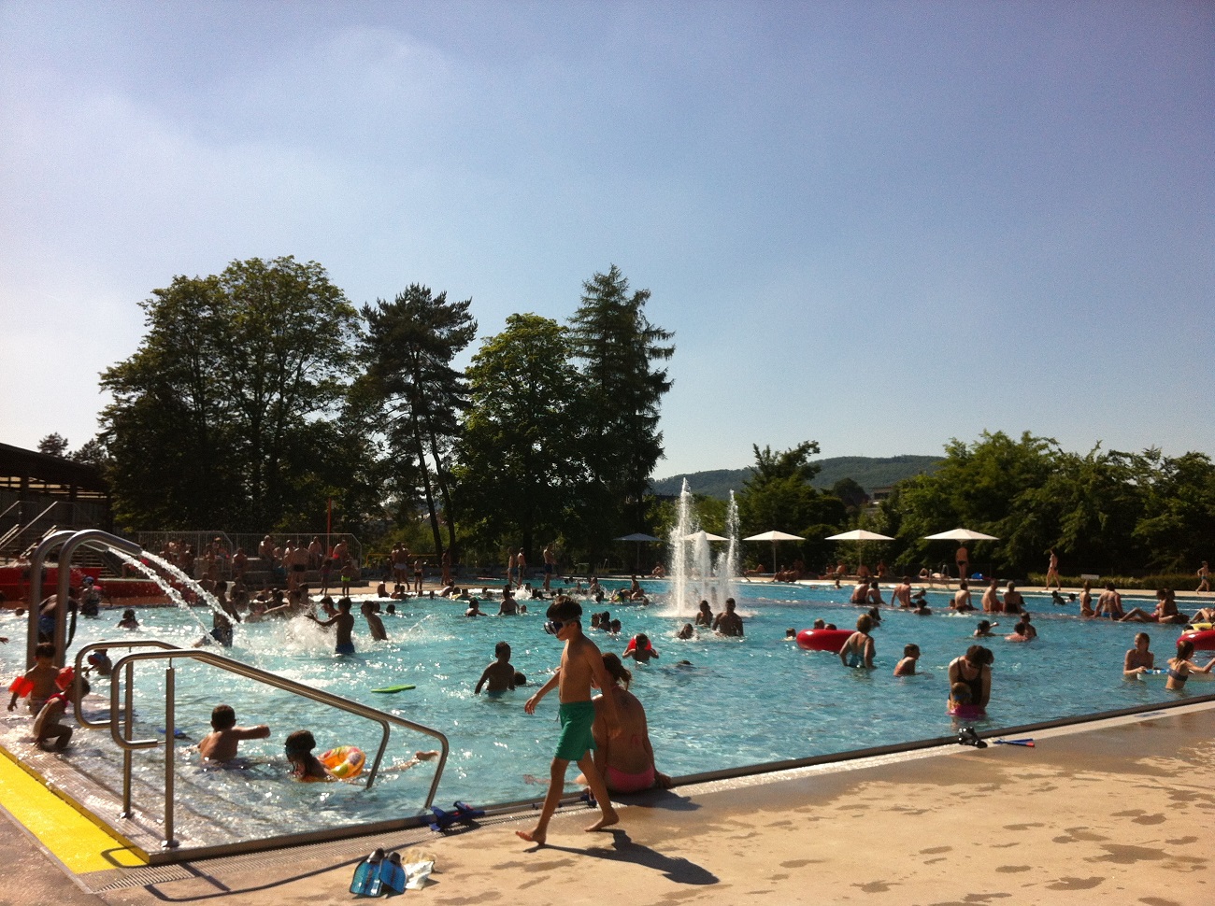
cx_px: 608
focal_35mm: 35
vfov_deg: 40.6
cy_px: 453
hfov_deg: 52.7
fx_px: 1226
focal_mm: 3.85
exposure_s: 1/2320
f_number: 2.8
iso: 80
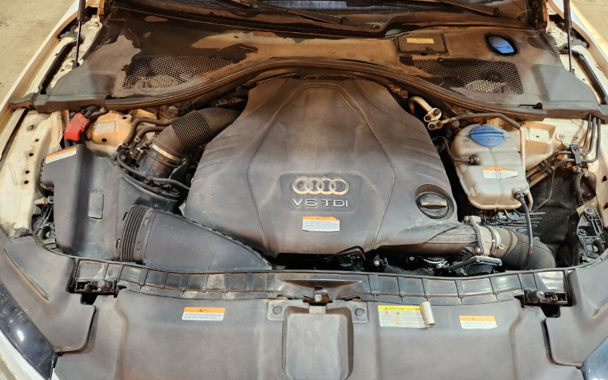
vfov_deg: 49.3
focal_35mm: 25
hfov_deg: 72.6
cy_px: 194
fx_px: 414
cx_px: 302
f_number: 1.8
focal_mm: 5.4
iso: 200
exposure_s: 1/120
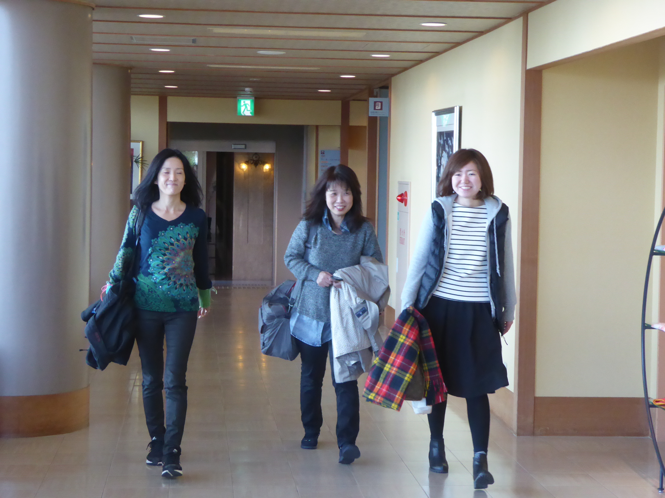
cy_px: 249
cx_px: 332
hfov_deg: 24.7
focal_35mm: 79
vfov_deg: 18.7
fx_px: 1518
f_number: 4.6
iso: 800
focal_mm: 13.2
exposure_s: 1/125
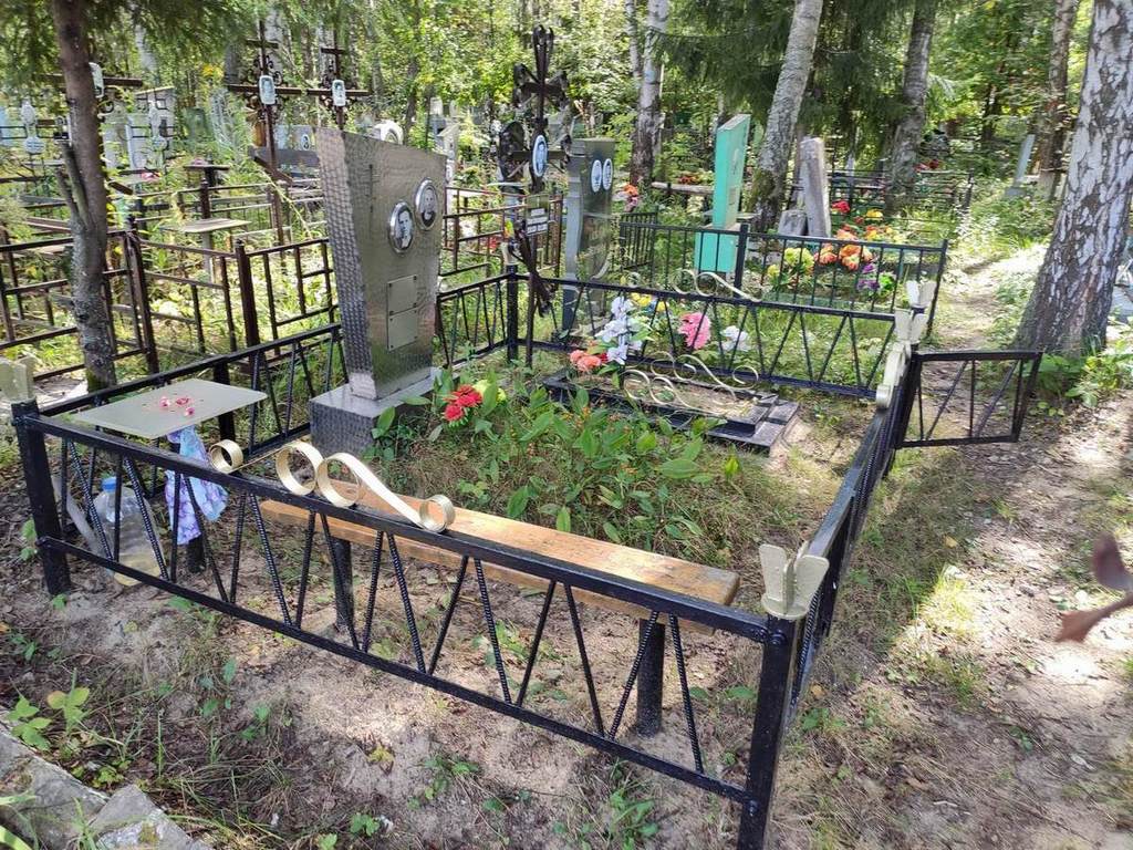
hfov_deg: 67.3
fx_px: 851
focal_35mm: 26
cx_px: 566
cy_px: 425
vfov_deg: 53.1
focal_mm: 4.77
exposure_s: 1/100
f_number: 1.75
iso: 126
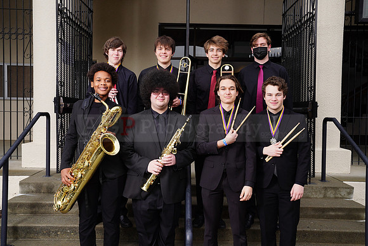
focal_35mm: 35
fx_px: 358
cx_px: 184
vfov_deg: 37.9
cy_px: 123
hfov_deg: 54.4
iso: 200
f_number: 7.1
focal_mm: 35
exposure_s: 1/200
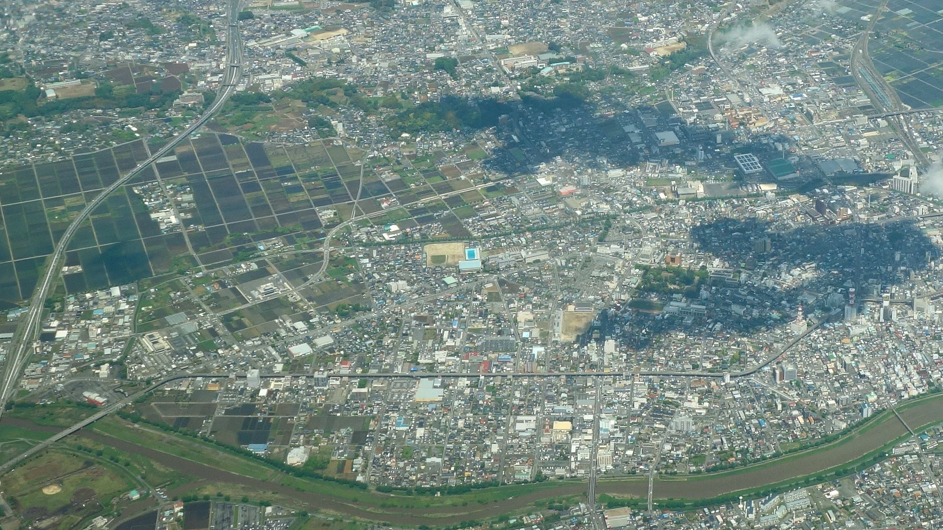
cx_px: 711
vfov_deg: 15.1
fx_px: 2000
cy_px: 205
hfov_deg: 26.2
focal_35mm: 80
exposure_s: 1/320
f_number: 5.6
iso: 125
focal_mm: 12.03
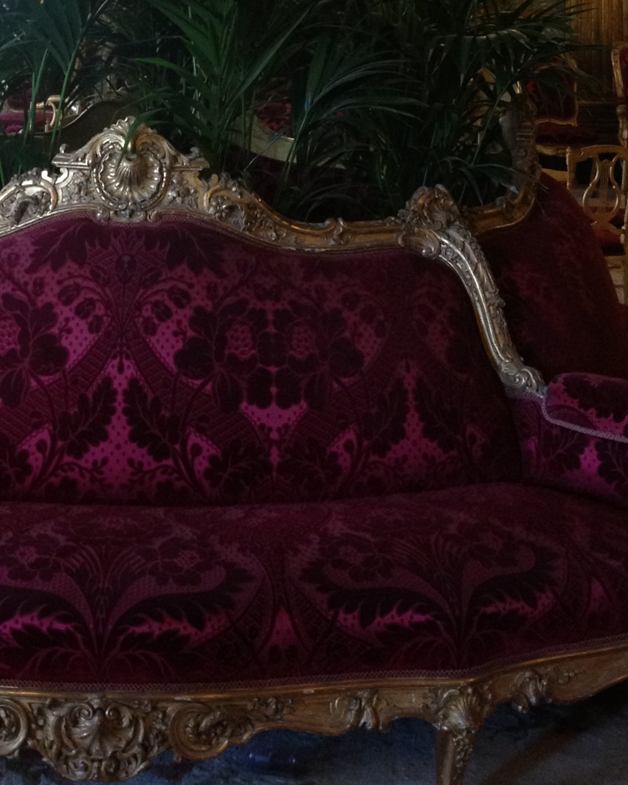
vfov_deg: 21.5
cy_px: -132
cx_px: 171
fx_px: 1928
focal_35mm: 83
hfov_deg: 18.4
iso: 160
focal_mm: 4.28
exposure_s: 1/20
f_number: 2.4
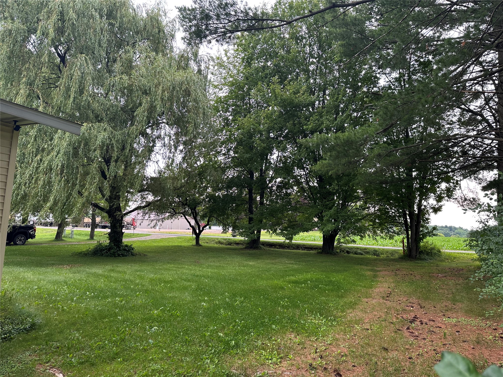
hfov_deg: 71.6
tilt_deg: +7.5
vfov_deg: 56.8
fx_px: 349
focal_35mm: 24
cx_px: 252
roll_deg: -3.5
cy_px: 188
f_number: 1.78
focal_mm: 6.86
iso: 80
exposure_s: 1/238
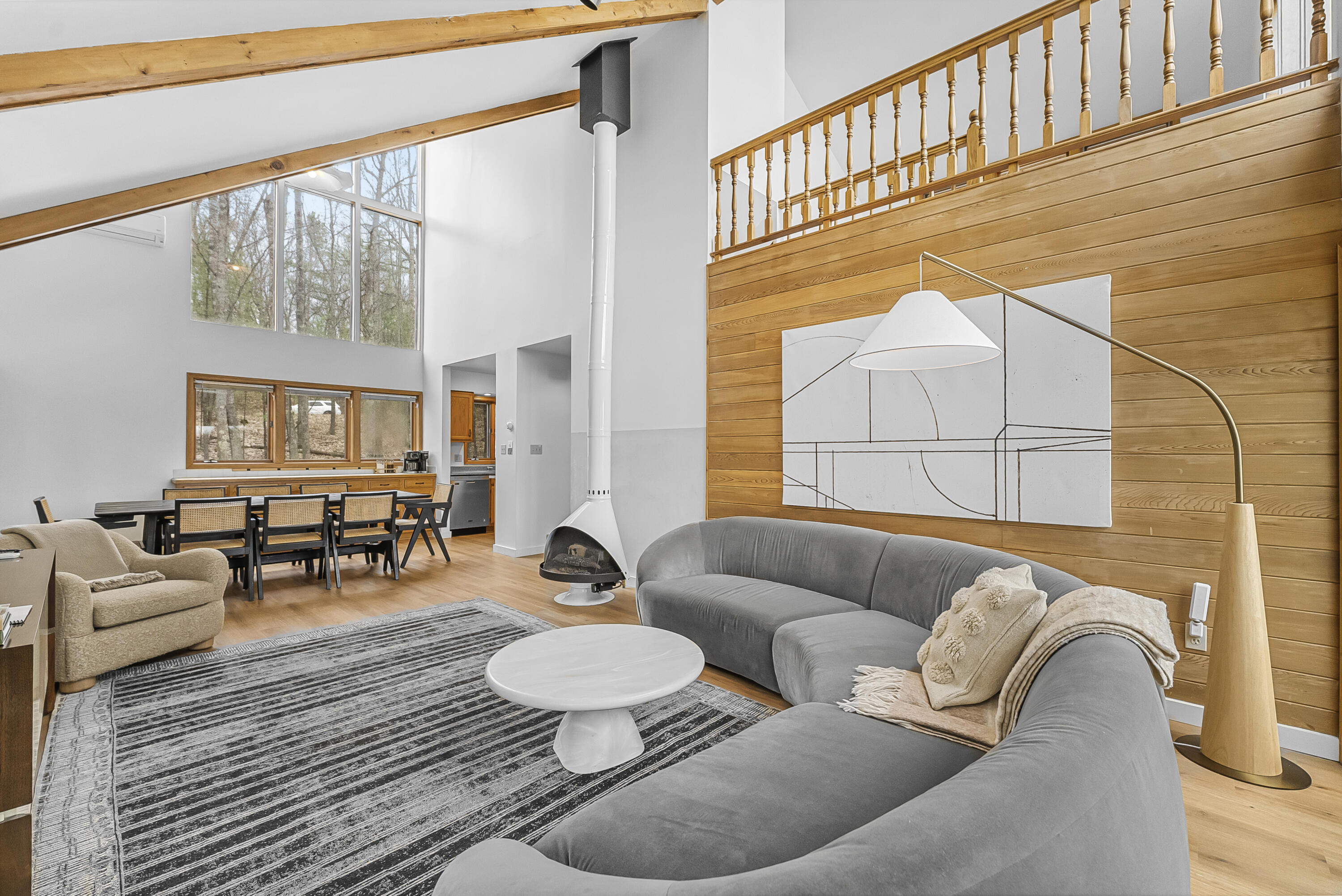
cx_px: 671
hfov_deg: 101.1
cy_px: 448
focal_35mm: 15
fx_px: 552
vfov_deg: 78.2
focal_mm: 14.8
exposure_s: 1/320
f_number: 7.1
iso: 1600
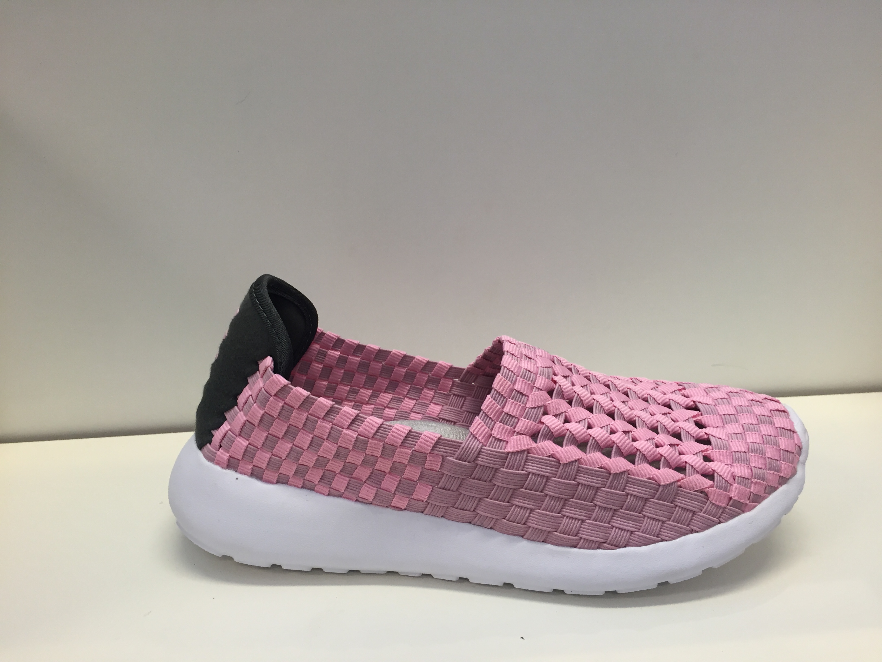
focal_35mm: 29
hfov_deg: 61.7
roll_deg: +0.4
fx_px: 739
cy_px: 331
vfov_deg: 48.2
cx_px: 441
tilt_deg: -20.0
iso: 40
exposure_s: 1/33
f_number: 2.2
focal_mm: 4.15
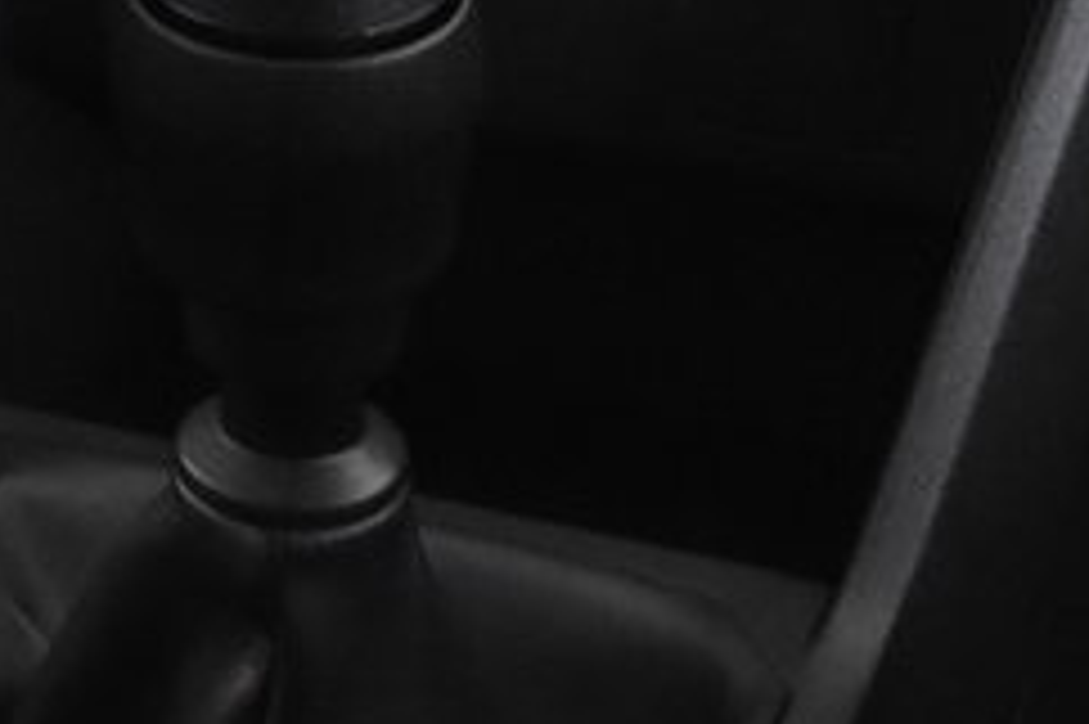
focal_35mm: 206
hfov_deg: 9.6
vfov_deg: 6.4
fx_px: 6227
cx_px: -706
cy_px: -938
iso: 3600
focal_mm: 26
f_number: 3.2
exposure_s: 1/40
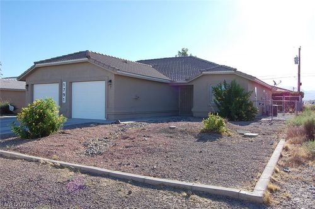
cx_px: 158
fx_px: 262
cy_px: 104
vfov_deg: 43.5
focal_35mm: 30
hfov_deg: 62.0
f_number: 8
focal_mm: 20
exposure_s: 1/250
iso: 200
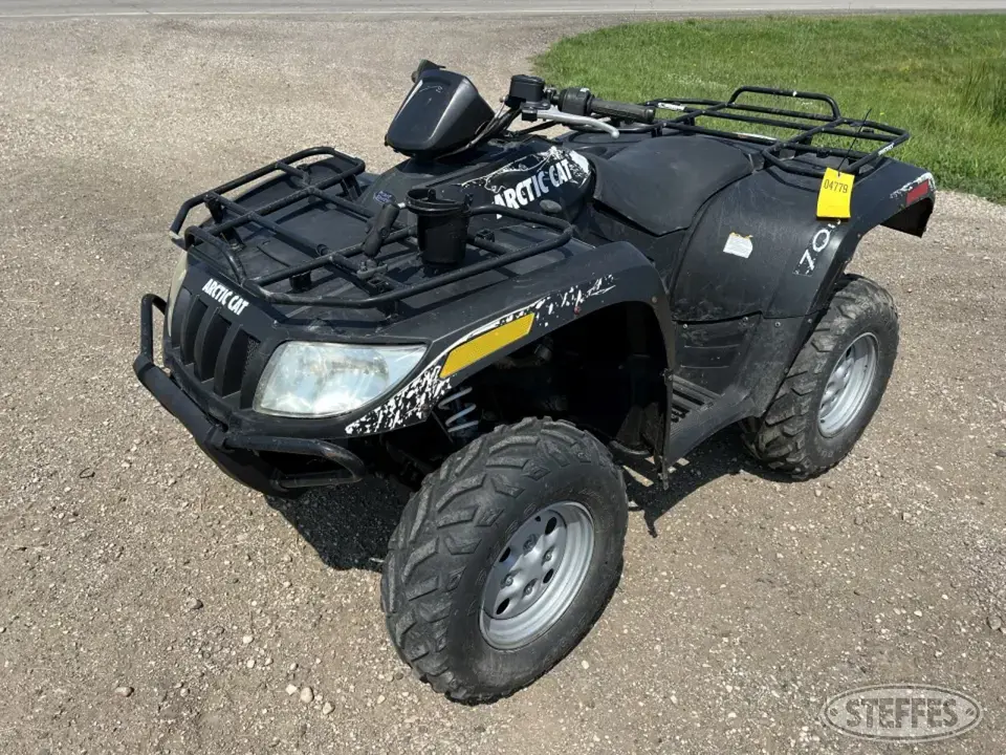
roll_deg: -2.2
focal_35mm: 26
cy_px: 378
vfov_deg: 53.1
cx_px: 503
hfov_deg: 67.3
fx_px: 756
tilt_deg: -27.1
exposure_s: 1/3460
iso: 50
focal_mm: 5.7
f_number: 1.5
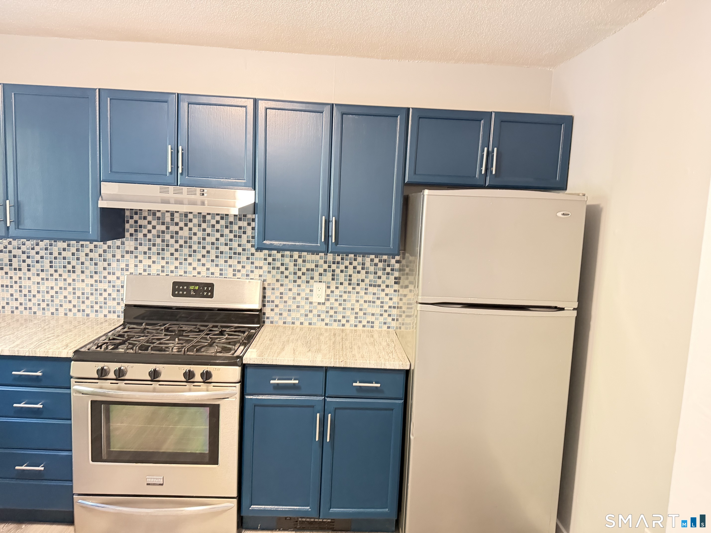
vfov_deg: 56.8
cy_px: 266
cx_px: 356
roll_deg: -3.2
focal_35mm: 24
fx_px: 493
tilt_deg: -6.5
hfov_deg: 71.6
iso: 800
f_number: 1.78
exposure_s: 1/30
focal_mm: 6.76
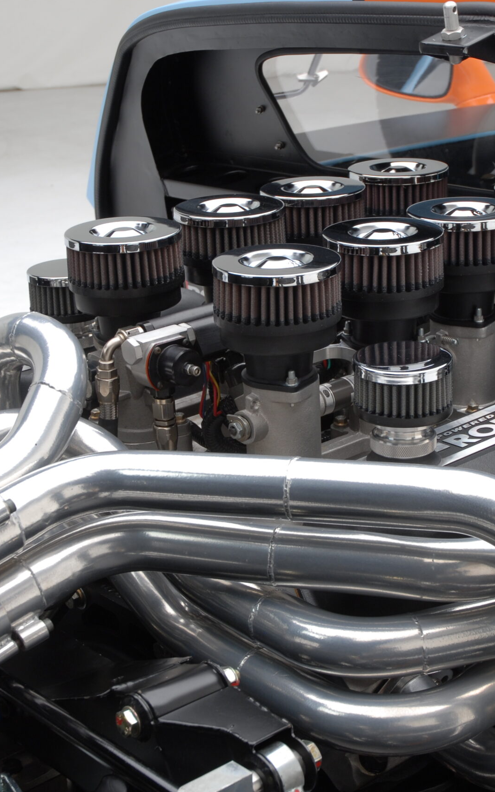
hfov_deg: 19.5
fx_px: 1441
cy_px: 396
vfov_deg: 30.7
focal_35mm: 67
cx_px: 271
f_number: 7.1
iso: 125
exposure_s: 1/40
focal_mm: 29
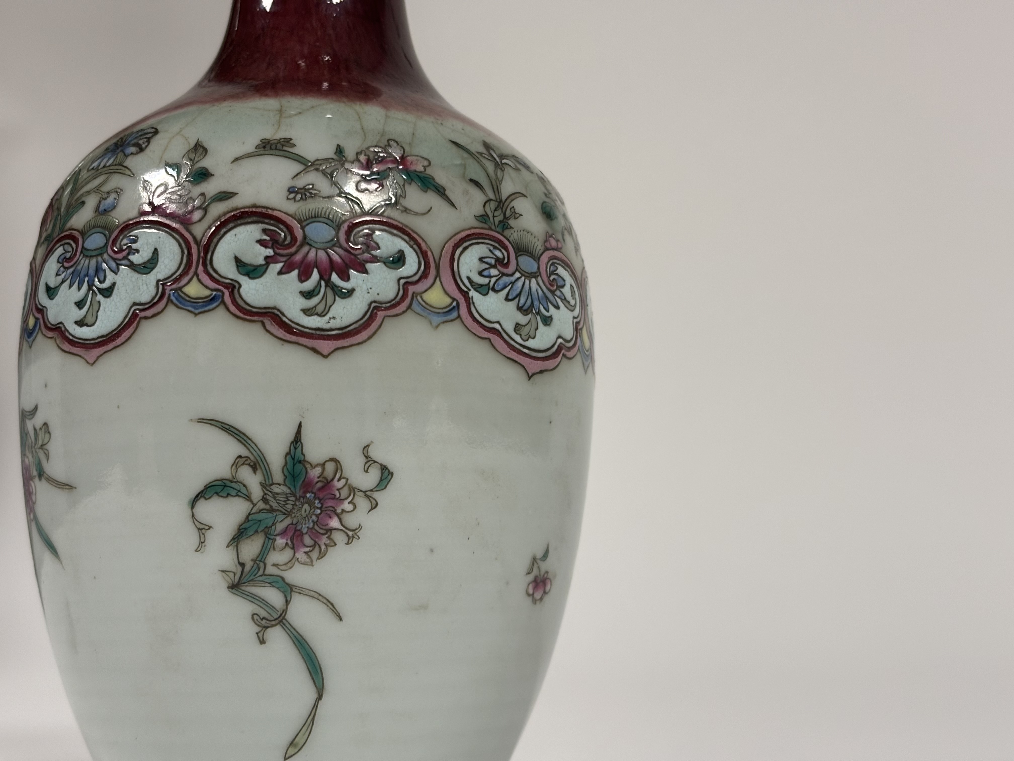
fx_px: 1523
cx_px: 507
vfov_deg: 28.0
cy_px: 380
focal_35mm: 52
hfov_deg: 36.8
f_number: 1.6
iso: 50
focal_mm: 5.96
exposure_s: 1/50
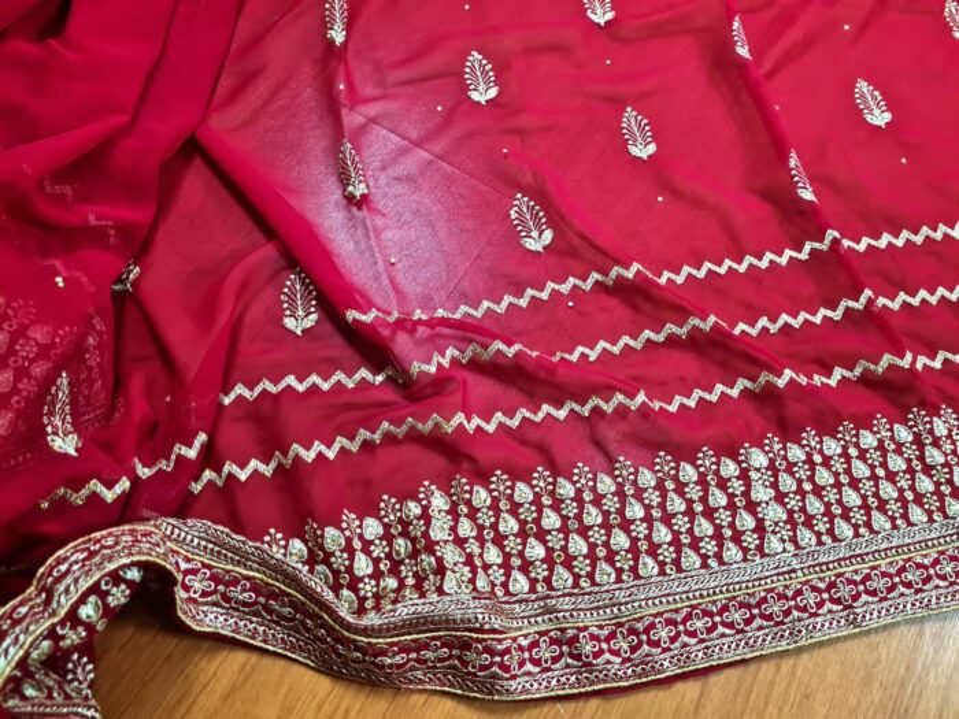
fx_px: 720
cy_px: 360
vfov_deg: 53.1
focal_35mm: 26
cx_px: 480
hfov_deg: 67.3
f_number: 1.8
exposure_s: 1/120
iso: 200
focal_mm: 5.4
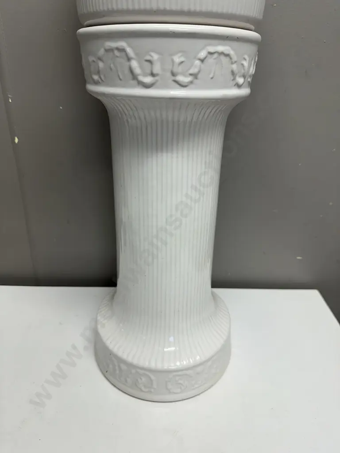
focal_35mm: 24
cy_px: 226
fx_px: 314
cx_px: 170
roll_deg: -2.2
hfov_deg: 56.8
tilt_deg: -26.7
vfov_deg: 71.6
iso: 80
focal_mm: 6.86
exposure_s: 1/100
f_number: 1.78
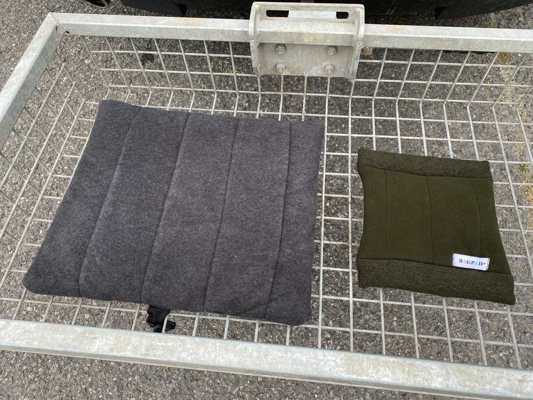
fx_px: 400
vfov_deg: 53.1
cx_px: 266
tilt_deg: -61.1
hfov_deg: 67.3
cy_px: 200
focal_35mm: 26
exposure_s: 1/122
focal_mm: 4.25
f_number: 1.8
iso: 32
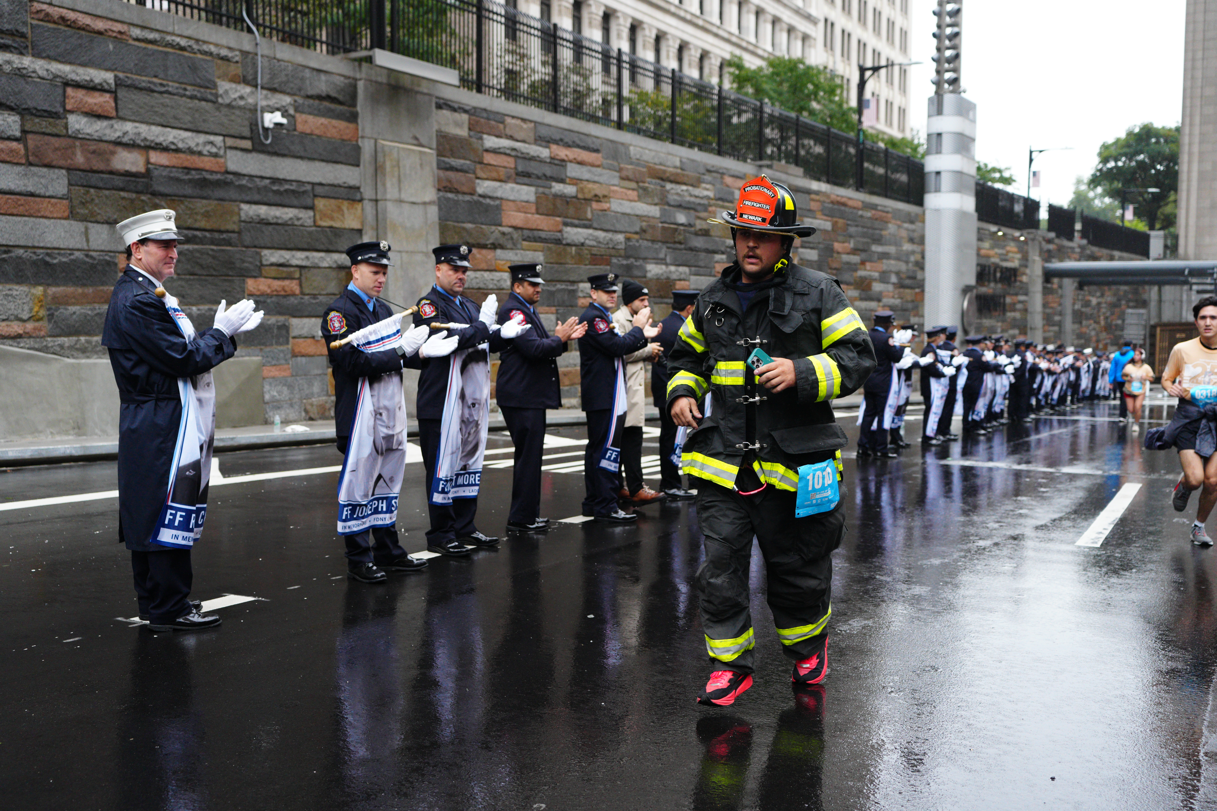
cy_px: 406
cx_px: 608
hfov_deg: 53.1
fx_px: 1217
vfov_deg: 36.9
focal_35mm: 36
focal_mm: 36
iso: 2000
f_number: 3.5
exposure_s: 1/1250
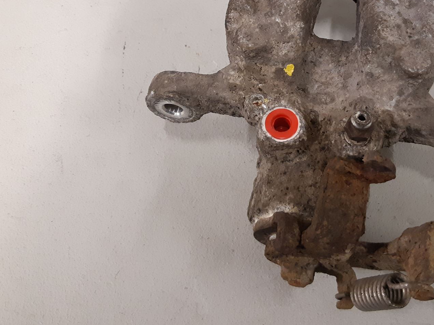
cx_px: 284
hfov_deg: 44.2
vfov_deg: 34.1
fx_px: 527
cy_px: 117
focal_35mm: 42
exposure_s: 1/50
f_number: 1.7
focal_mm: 3.93
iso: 200
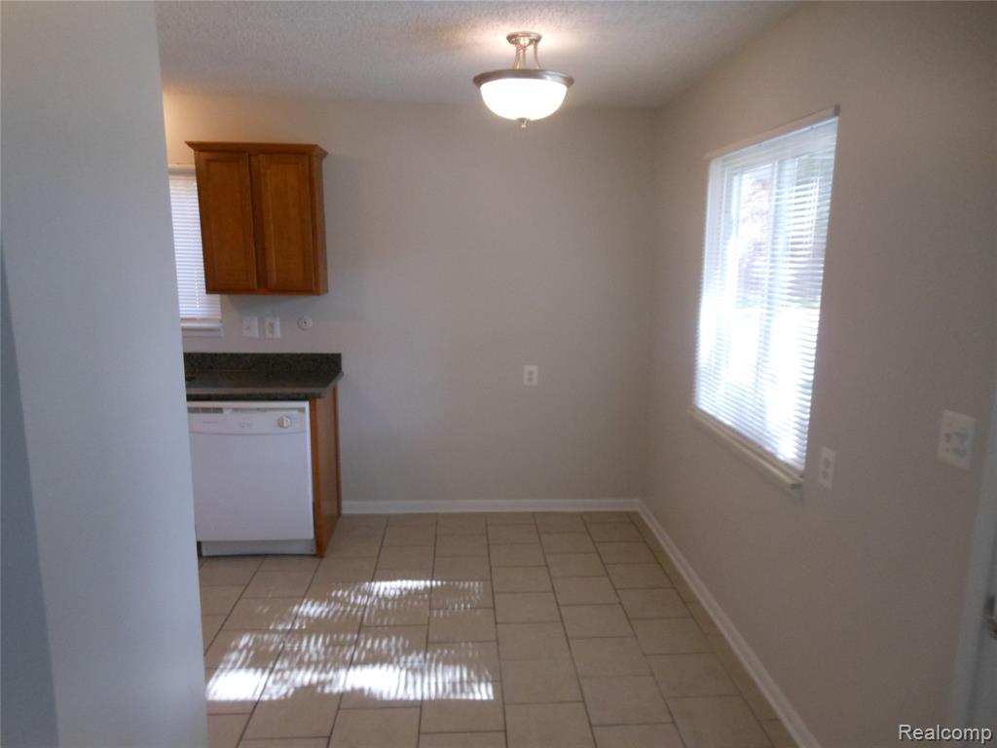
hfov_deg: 69.4
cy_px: 374
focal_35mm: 25
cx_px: 498
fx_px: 720
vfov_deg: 54.9
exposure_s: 1/125
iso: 320
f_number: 3.2
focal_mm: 4.5
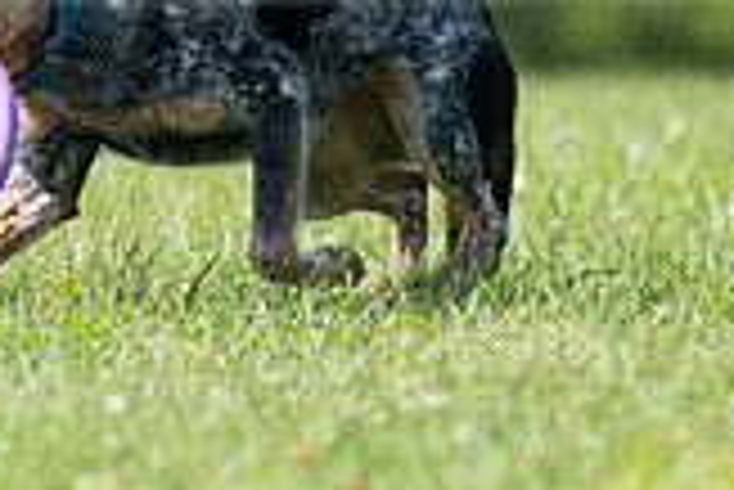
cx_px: 306
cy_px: -65
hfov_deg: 1.5
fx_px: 28018
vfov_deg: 1.0
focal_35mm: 1373
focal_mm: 385
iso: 1600
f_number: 6.3
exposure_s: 1/4000
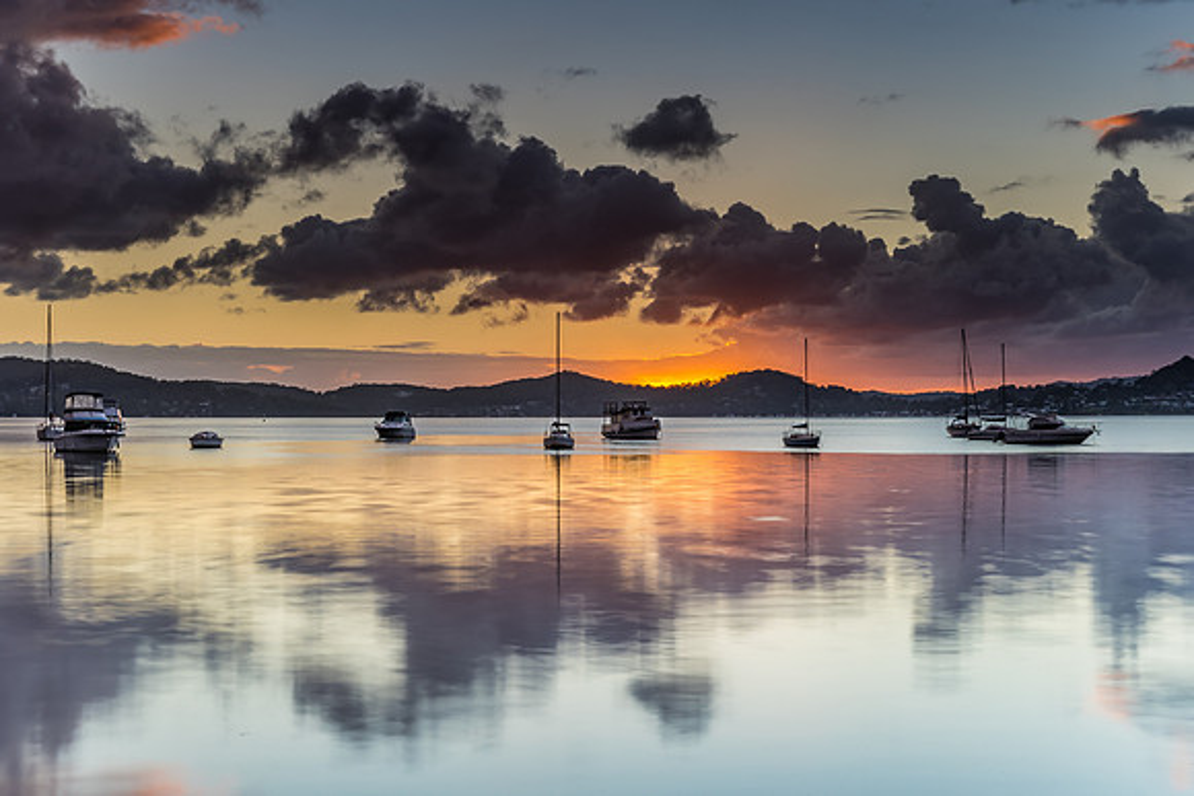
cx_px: 597
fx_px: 1927
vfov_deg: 23.4
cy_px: 398
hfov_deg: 34.4
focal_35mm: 58
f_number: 11
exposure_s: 2.5
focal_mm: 38
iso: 50
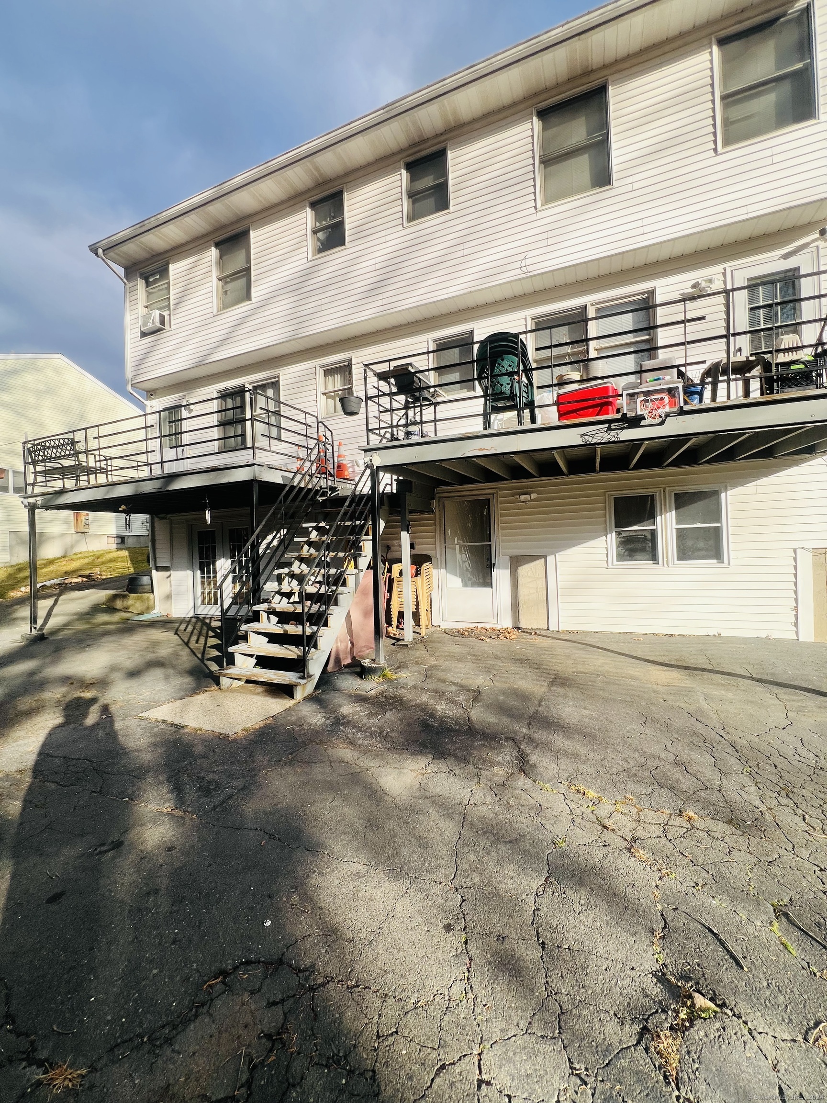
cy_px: 552
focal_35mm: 13
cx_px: 414
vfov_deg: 106.2
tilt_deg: +1.0
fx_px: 414
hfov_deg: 89.9
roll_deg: +2.5
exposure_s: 1/539
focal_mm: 1.57
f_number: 1.8
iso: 32
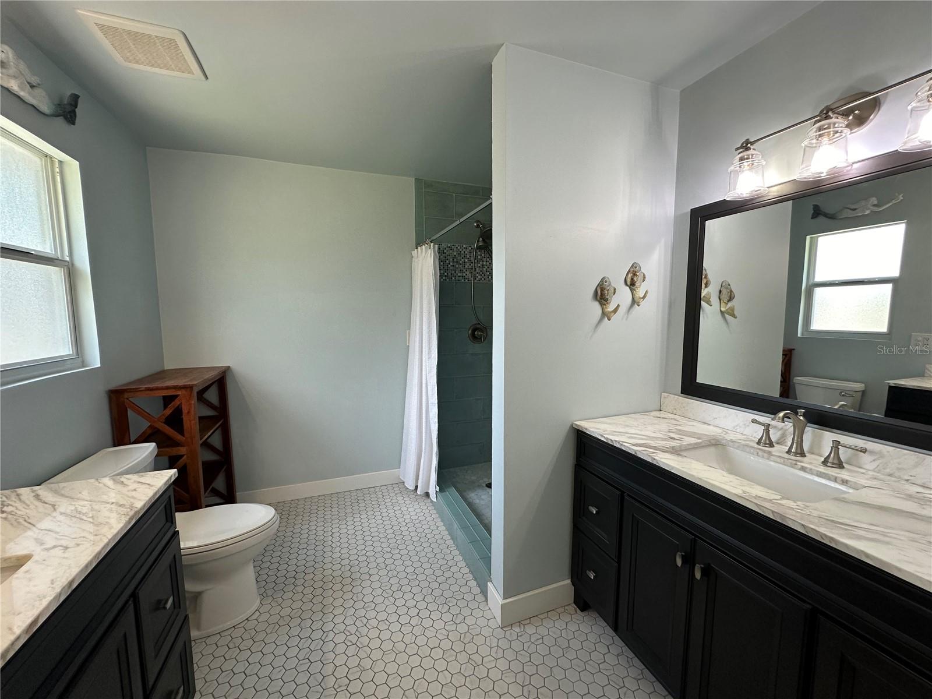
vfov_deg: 85.7
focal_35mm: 14
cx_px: 466
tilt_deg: -5.5
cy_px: 350
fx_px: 377
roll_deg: -0.2
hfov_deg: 102.1
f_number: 2.2
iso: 160
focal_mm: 2.22
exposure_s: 1/120
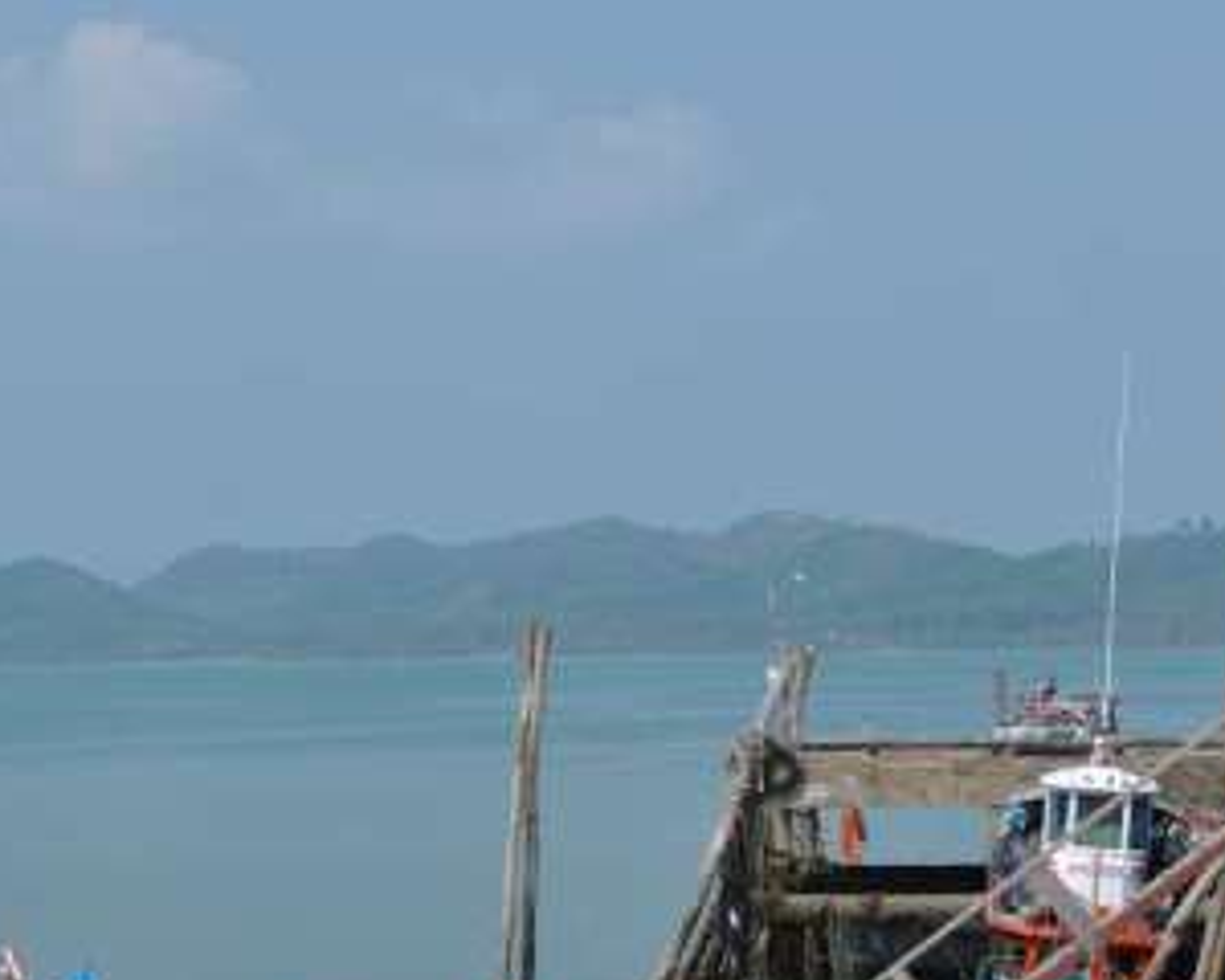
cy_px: 886
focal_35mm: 100
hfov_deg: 19.1
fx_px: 3626
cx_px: 372
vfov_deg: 15.2
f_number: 6.3
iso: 100
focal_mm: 40
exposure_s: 1/160
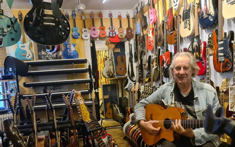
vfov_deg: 36.0
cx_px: 123
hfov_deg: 55.3
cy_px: 94
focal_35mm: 35
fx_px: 224
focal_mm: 7
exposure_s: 1/100
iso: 1600
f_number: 1.8
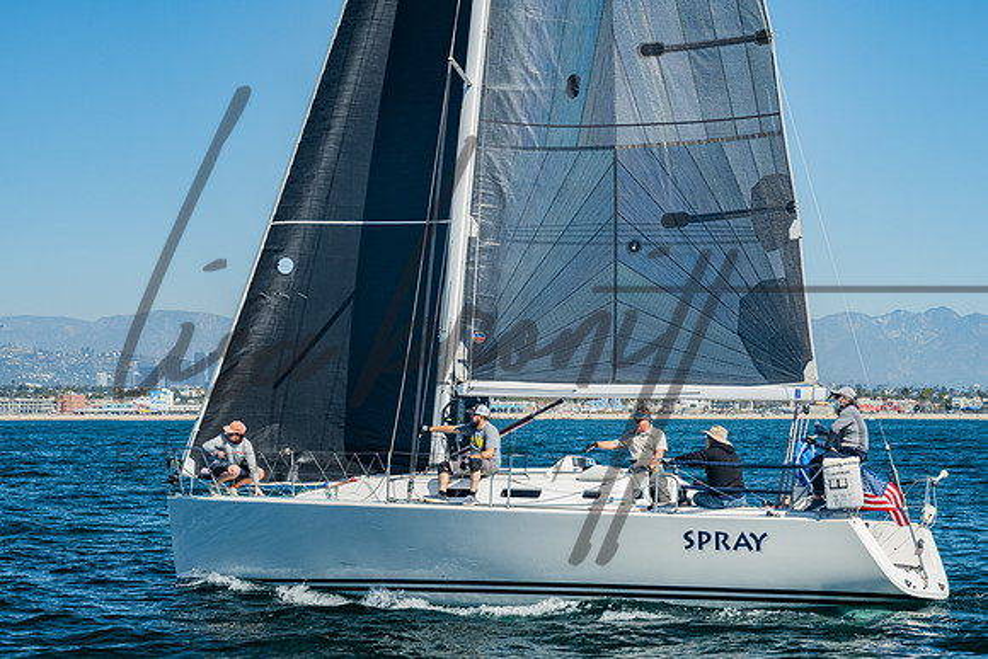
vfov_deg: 13.3
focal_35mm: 103
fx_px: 2817
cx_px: 524
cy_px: 372
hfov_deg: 19.9
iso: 400
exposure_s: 1/320
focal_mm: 89
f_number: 10
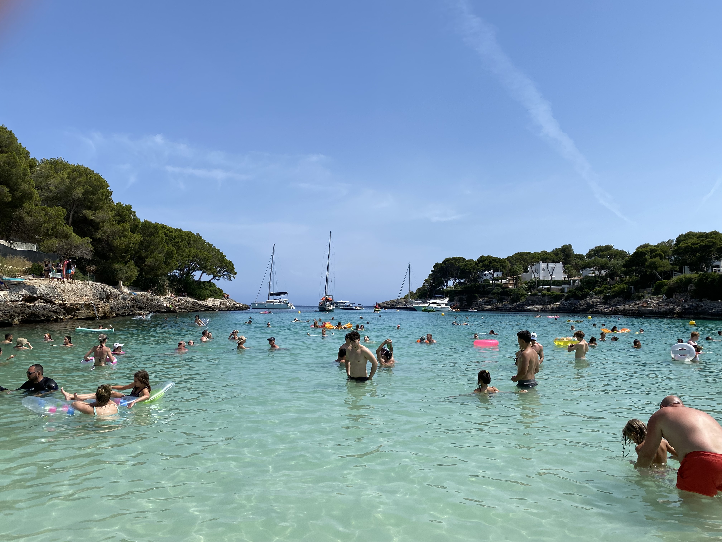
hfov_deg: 67.3
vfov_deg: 53.1
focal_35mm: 26
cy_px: 271
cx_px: 361
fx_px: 542
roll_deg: -0.4
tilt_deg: +3.5
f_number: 1.8
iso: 32
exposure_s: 1/4608
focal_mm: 4.25
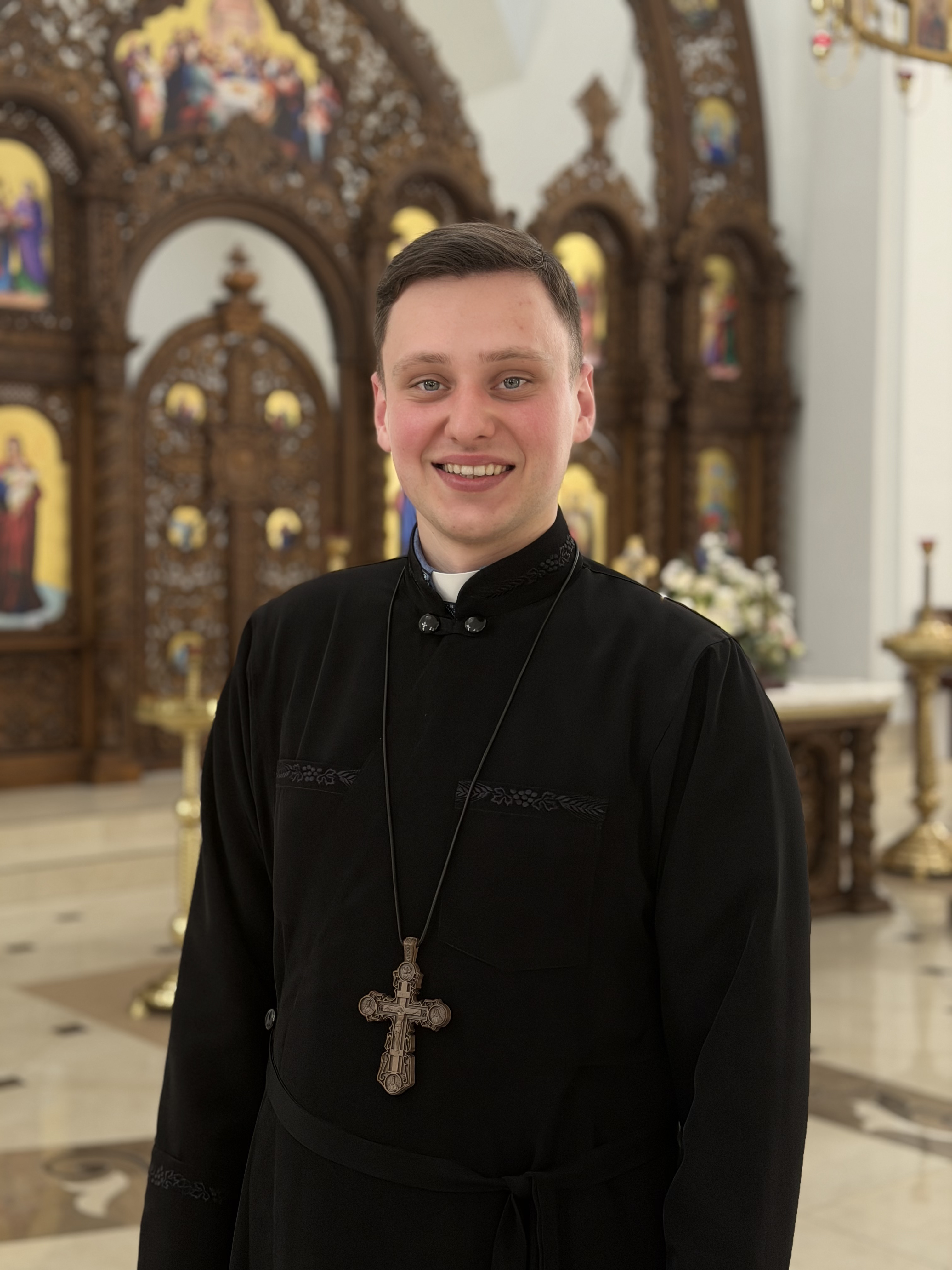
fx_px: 1760
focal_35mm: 48
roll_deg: -0.5
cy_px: 635
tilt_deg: -2.4
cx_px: 476
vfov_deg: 39.7
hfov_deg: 30.3
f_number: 1.78
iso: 64
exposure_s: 1/100
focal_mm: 6.76
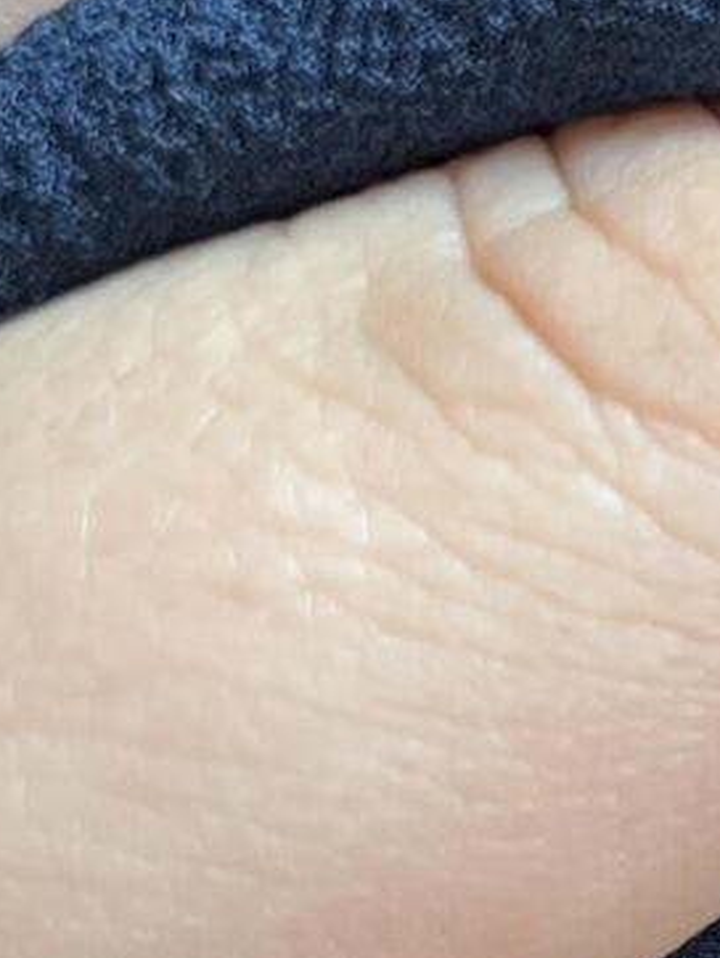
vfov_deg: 13.4
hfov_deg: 9.4
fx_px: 4072
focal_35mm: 147
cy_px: 490
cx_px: 1482
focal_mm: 5.1
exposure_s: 1/50
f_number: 1.6
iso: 250
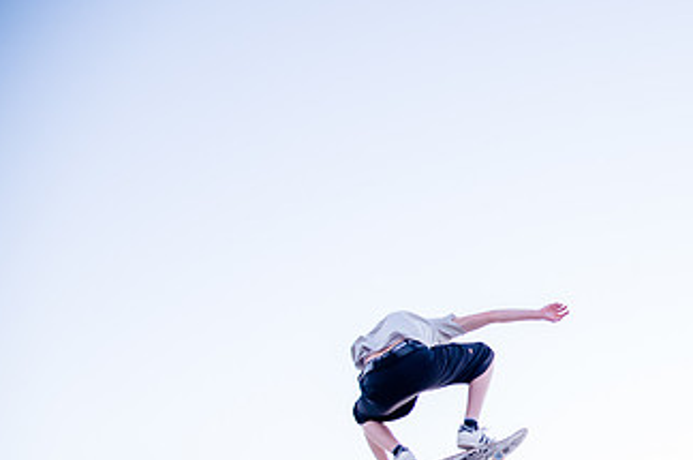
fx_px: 827
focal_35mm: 43
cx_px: 597
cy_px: 377
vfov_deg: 30.3
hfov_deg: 42.5
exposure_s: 1/160
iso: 1250
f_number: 4
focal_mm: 24
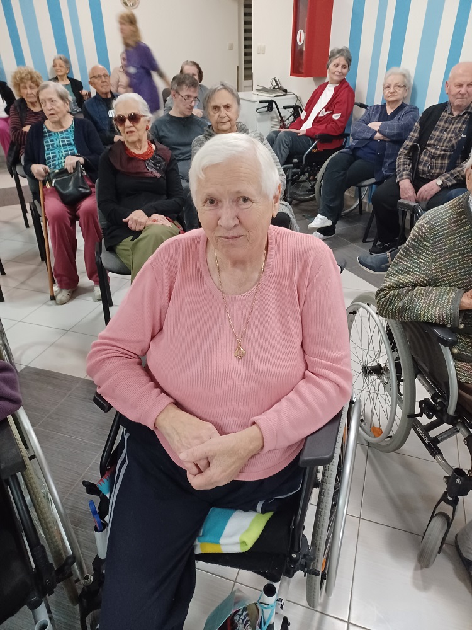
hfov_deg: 54.9
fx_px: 455
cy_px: 315
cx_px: 236
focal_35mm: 25
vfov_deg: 69.4
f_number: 1.8
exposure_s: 1/20
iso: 1000
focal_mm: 4.6
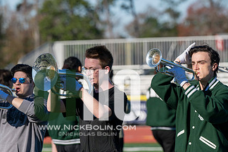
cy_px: 102
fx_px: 2267
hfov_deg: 5.8
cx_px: 87
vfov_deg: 3.8
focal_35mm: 358
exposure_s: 1/2000
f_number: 5
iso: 250
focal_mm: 200
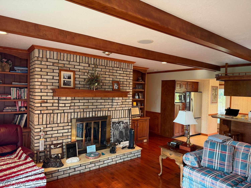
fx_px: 174
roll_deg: -2.1
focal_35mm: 24
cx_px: 126
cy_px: 94
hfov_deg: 71.6
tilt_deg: -2.3
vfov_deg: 56.8
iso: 320
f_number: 1.78
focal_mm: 6.76
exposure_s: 1/60
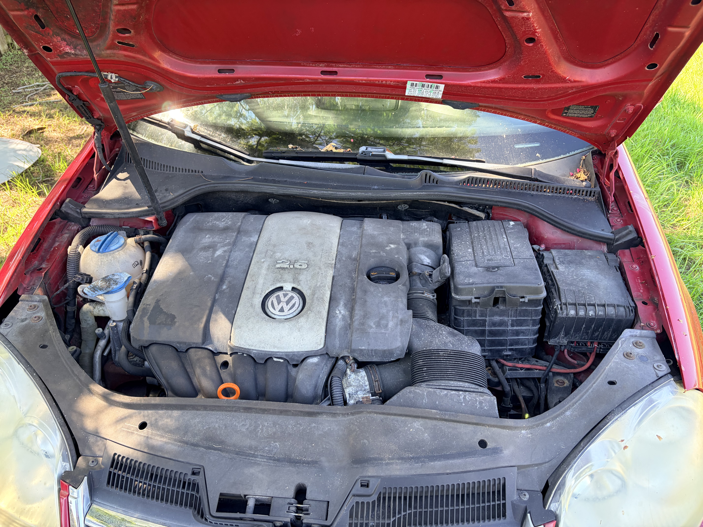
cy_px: 264
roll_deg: -0.1
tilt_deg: -32.6
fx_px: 528
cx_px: 352
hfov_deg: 67.3
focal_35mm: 26
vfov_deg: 53.1
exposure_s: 1/167
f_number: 1.6
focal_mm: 5.96
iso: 80
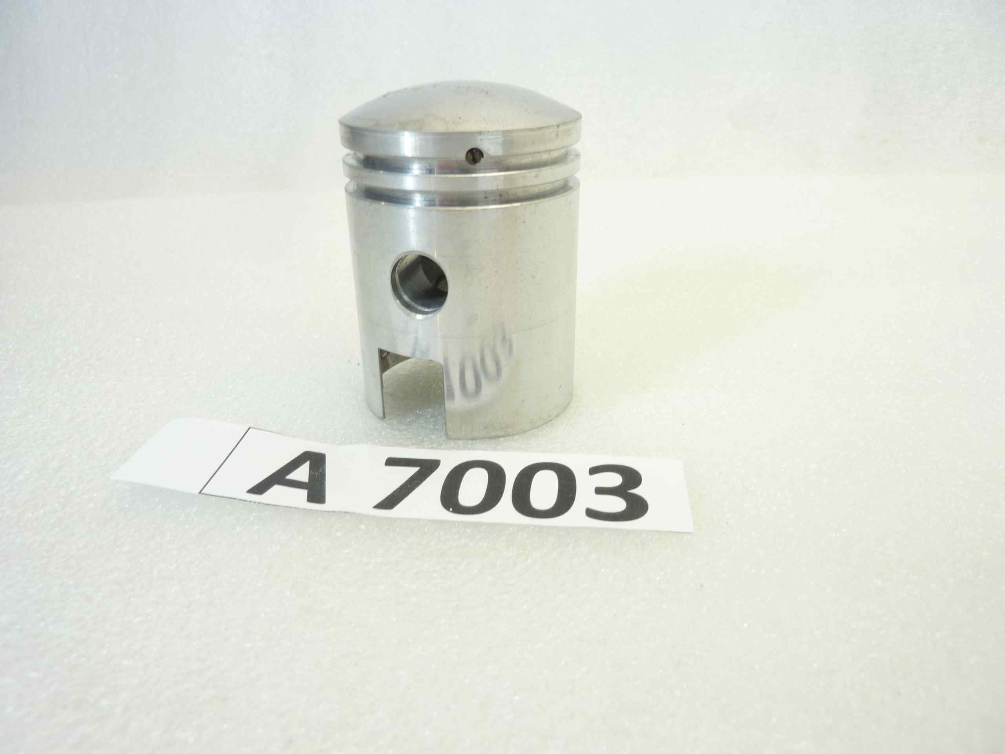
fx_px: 726
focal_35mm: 25
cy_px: 377
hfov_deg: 69.4
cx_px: 502
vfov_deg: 54.9
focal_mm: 4.1
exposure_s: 1/25
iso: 80
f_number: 3.3
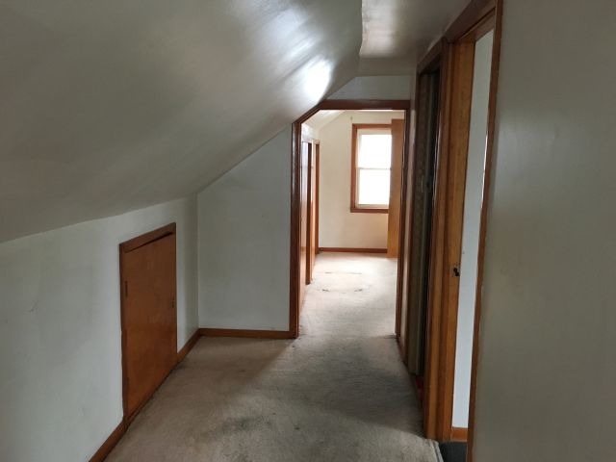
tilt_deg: -7.9
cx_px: 308
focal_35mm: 29
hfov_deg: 61.7
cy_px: 231
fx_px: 516
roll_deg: -0.1
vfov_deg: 48.2
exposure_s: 1/20
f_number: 2.2
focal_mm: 4.15
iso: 200
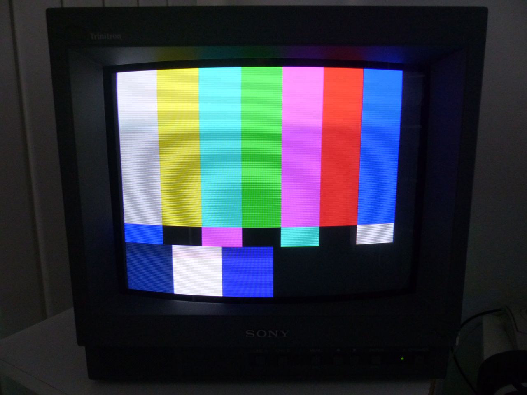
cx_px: 264
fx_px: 381
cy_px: 198
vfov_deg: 54.9
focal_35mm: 25
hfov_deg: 69.4
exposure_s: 1/40
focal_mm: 4.5
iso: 400
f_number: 2.8
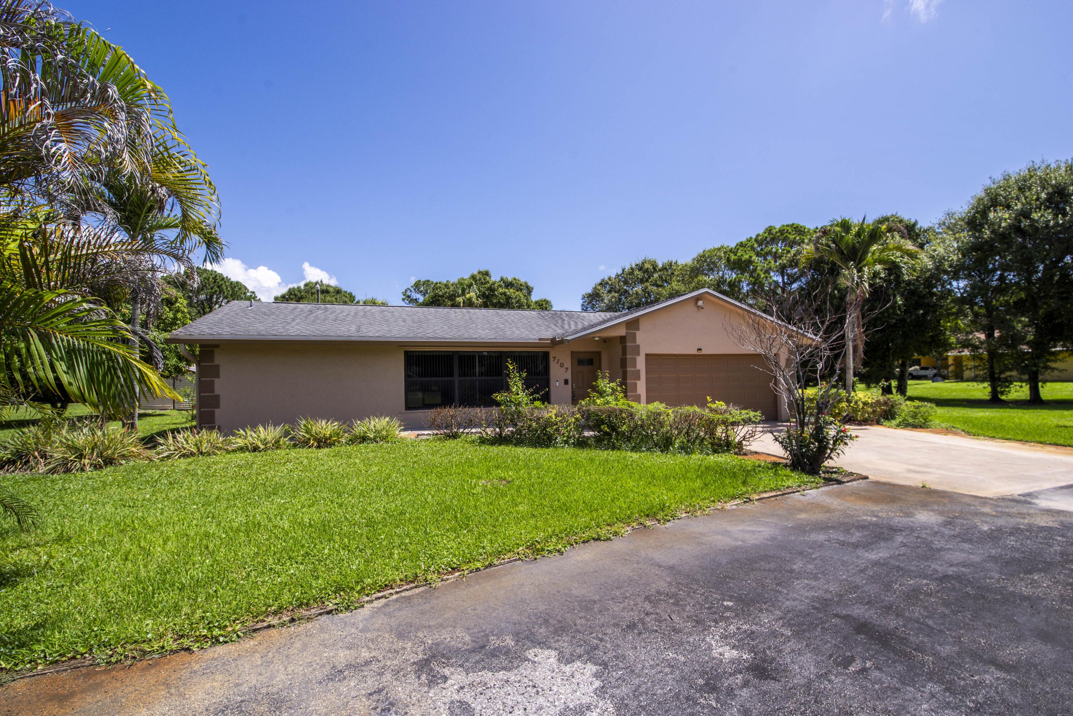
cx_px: 536
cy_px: 358
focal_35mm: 15
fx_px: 447
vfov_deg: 77.4
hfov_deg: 100.4
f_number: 8
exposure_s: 1/400
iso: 100
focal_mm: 15
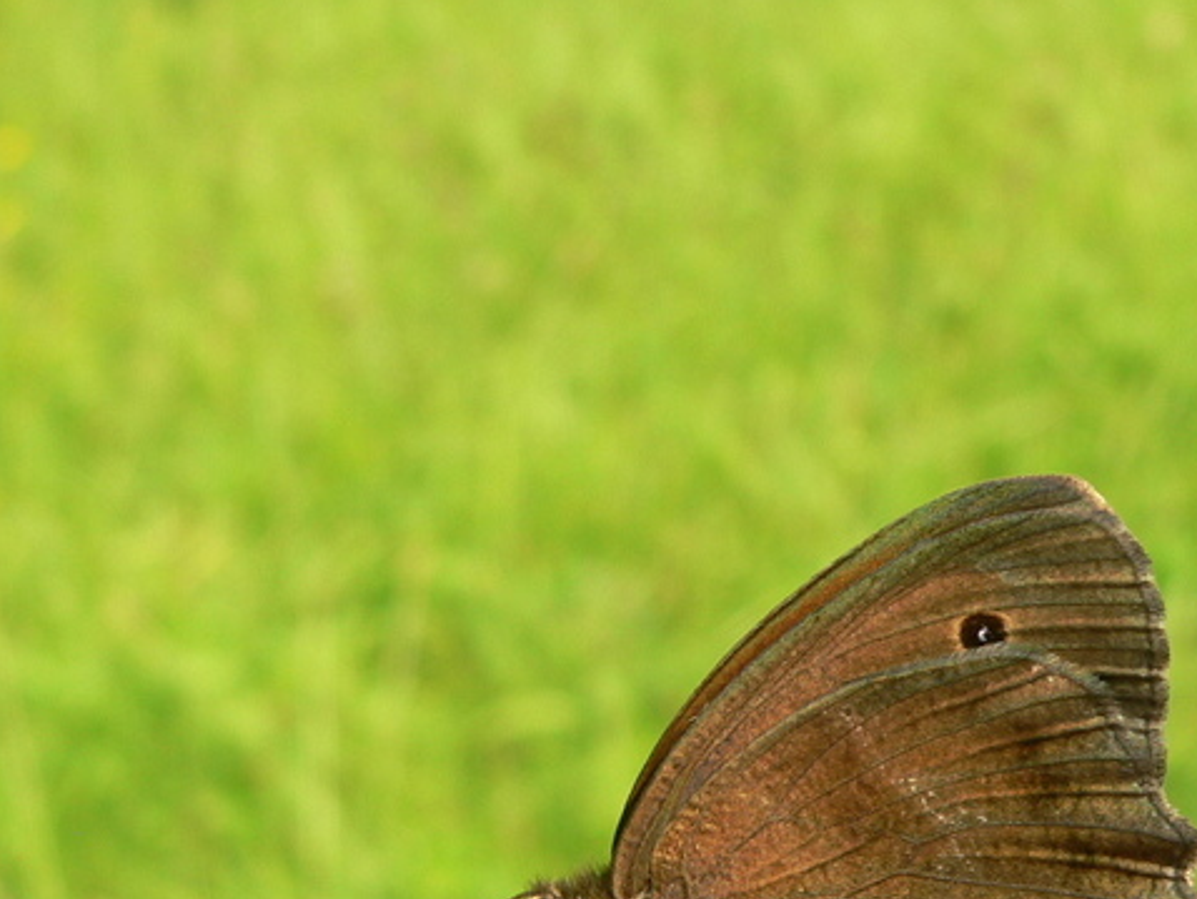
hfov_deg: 21.5
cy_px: 709
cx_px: 780
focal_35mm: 91
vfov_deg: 16.1
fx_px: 3148
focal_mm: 8.5
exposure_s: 1/250
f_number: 4
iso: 80
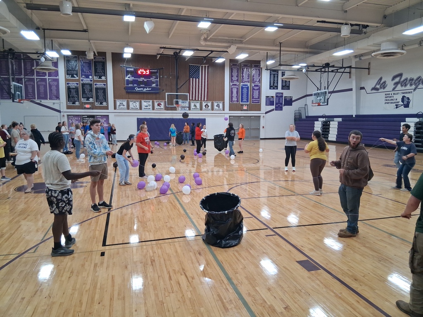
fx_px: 318
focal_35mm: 26
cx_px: 212
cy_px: 158
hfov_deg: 67.3
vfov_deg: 53.1
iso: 250
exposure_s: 1/60
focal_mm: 3.98
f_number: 1.8
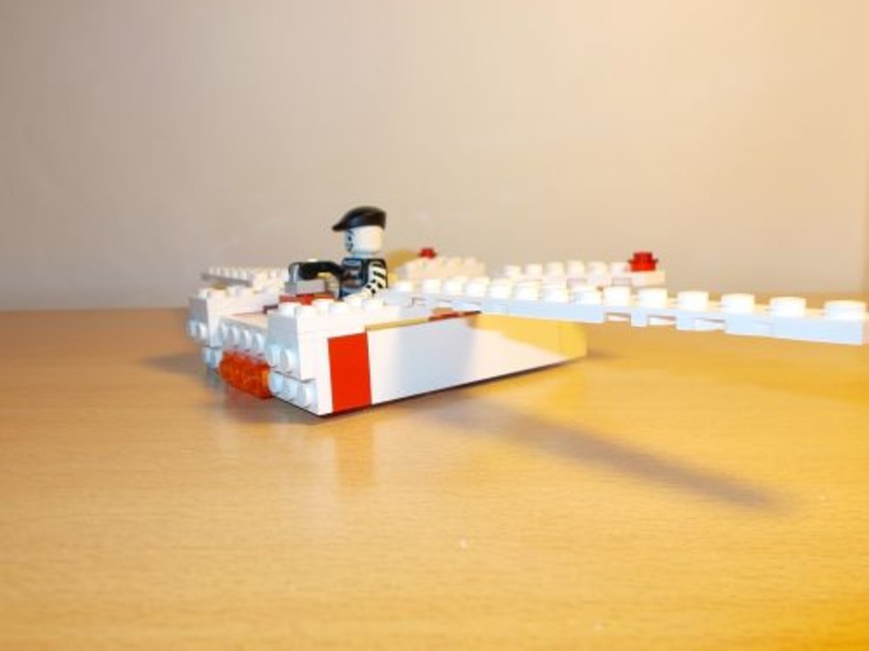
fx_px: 753
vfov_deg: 46.8
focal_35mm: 30
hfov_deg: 60.0
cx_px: 434
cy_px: 326
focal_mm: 5.3
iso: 80
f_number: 3.4
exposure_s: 1/80
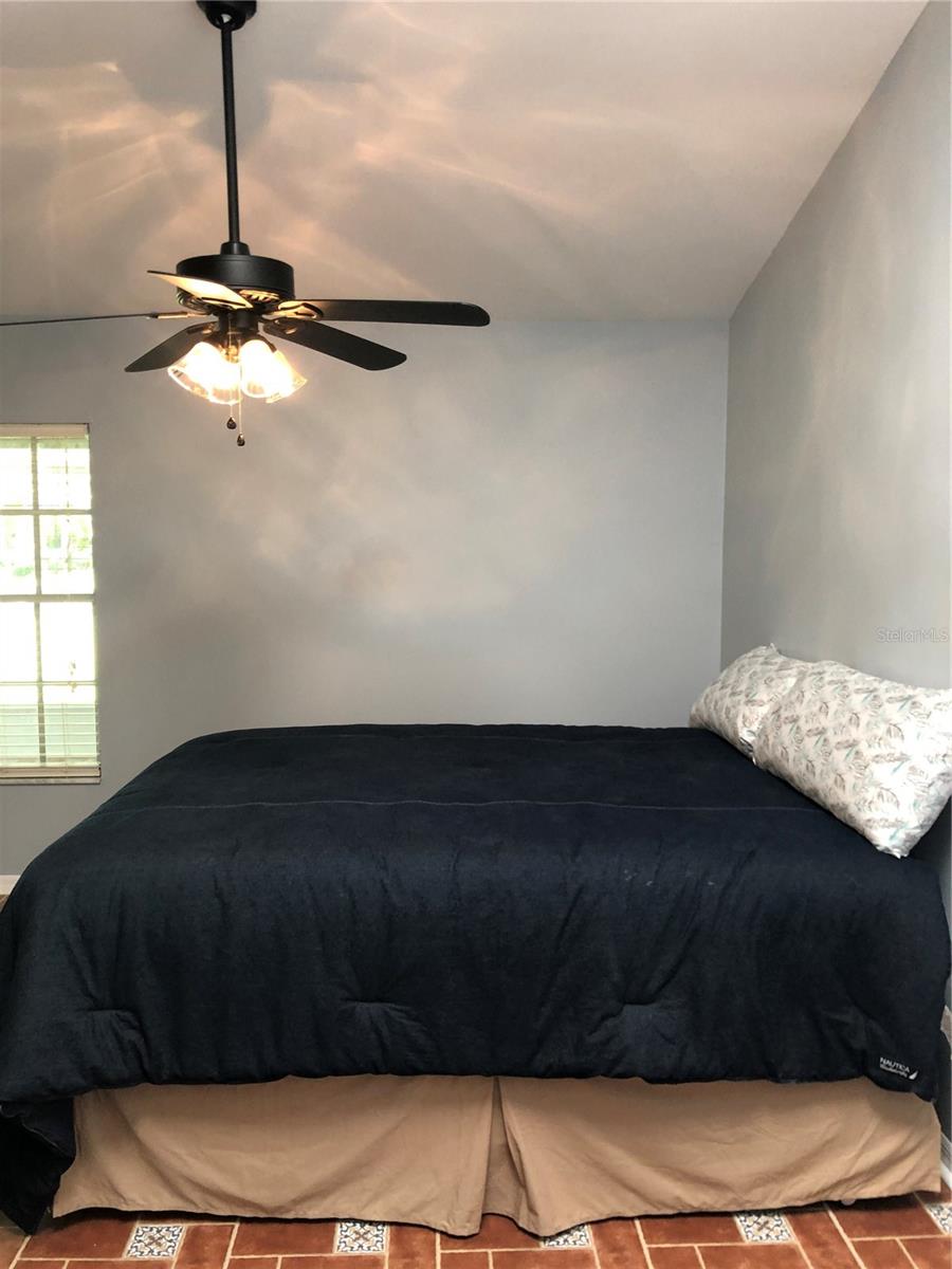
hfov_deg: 49.7
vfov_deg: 63.4
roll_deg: +0.2
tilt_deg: -5.8
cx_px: 476
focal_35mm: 28
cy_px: 634
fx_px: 1027
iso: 40
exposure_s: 1/17
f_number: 1.8
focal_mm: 4
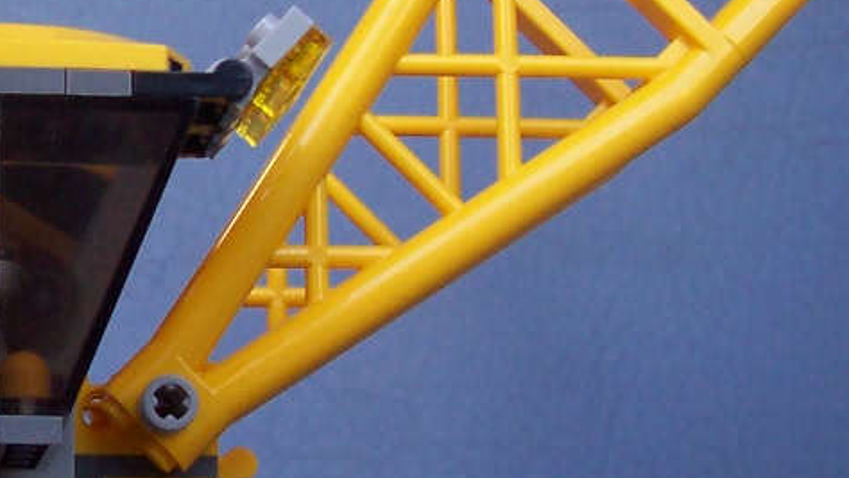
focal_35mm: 102
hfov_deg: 20.0
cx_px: -79
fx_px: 2297
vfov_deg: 11.9
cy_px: 220
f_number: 2.8
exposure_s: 1/125
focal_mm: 5.6
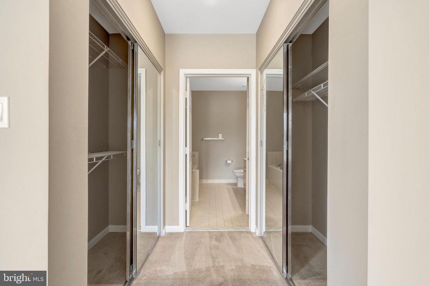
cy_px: 143
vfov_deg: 73.8
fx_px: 191
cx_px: 214
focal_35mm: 16
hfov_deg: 96.7
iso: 1250
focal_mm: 16
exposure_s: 1/25
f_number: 8
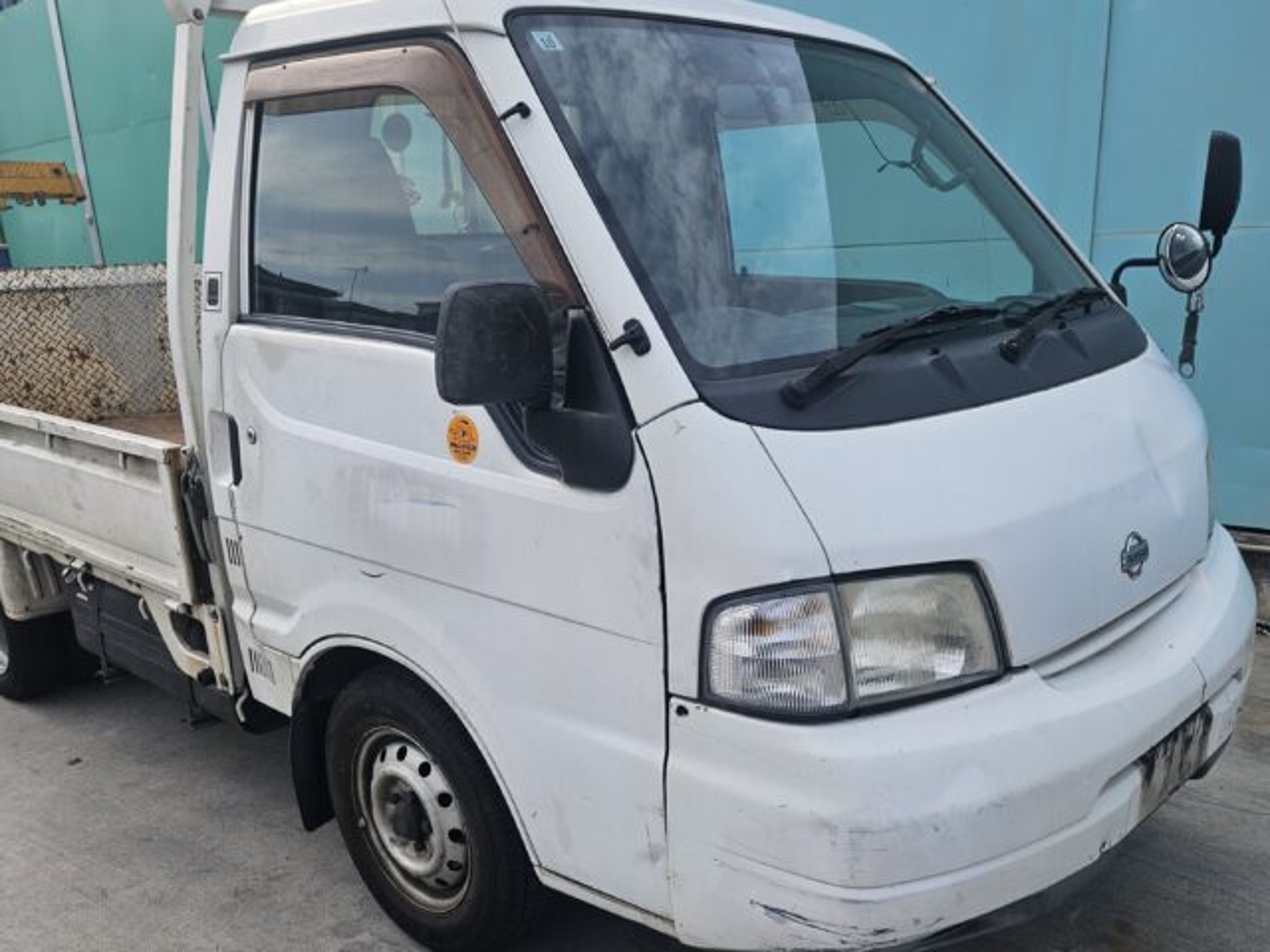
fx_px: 844
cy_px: 476
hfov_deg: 73.9
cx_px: 635
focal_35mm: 23
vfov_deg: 58.9
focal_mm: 5.4
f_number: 1.8
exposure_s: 1/1429
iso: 25
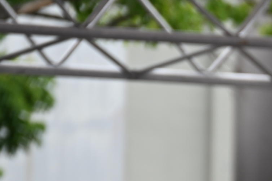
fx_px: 4949
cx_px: 740
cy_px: 476
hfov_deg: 3.1
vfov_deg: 2.1
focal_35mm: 655
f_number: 7.1
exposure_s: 1/200
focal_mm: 120
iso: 100
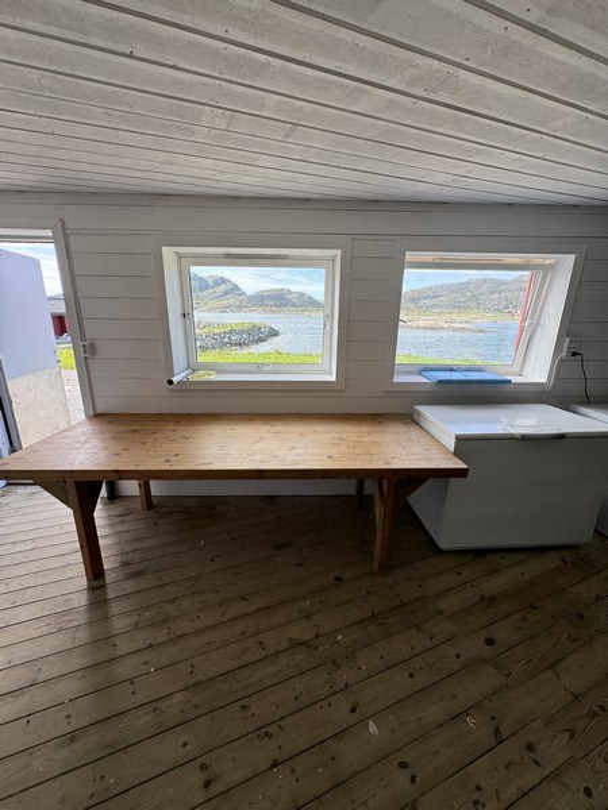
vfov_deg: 102.1
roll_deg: -0.9
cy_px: 405
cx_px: 304
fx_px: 328
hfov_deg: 85.7
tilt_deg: -14.8
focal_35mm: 14
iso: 40
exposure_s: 1/187
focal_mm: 2.22
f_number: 2.2
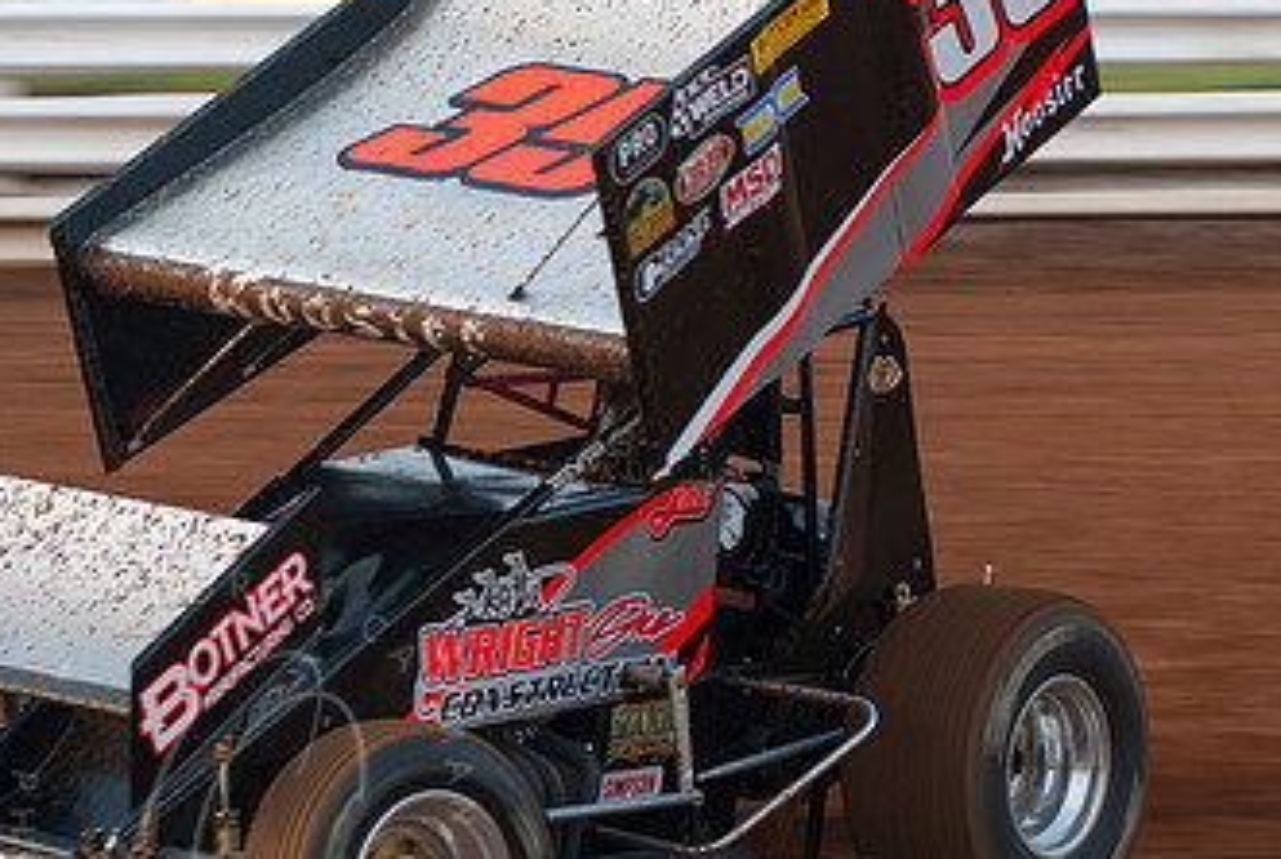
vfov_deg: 6.6
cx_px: 240
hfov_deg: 9.8
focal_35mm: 210
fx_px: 7486
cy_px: 445
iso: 250
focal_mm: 80
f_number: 4
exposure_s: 1/320
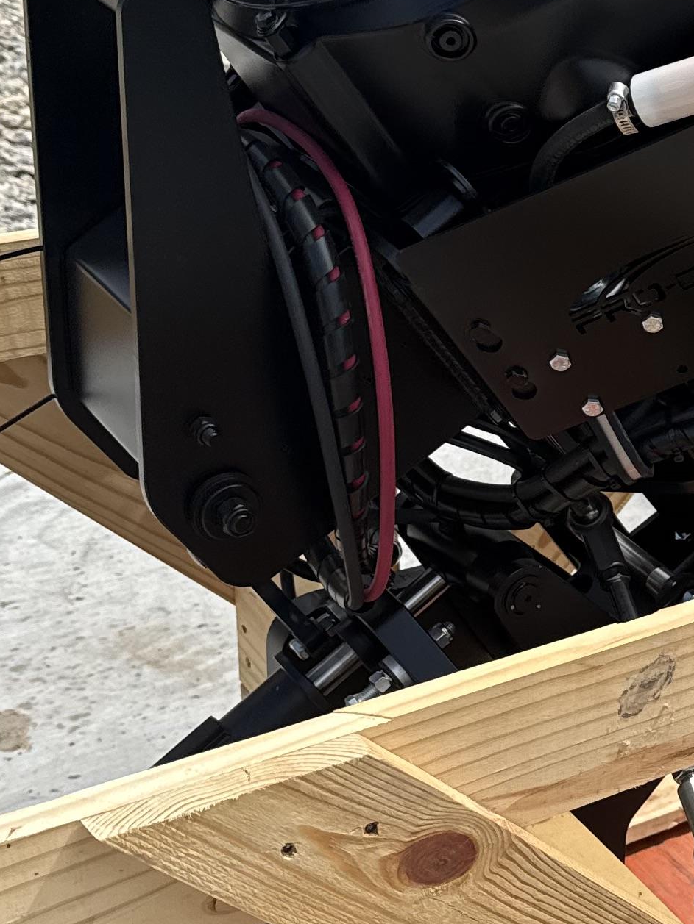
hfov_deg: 18.0
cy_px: 471
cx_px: 871
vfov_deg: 25.3
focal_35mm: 77
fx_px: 2058
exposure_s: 1/2907
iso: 80
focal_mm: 6.76
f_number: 1.78
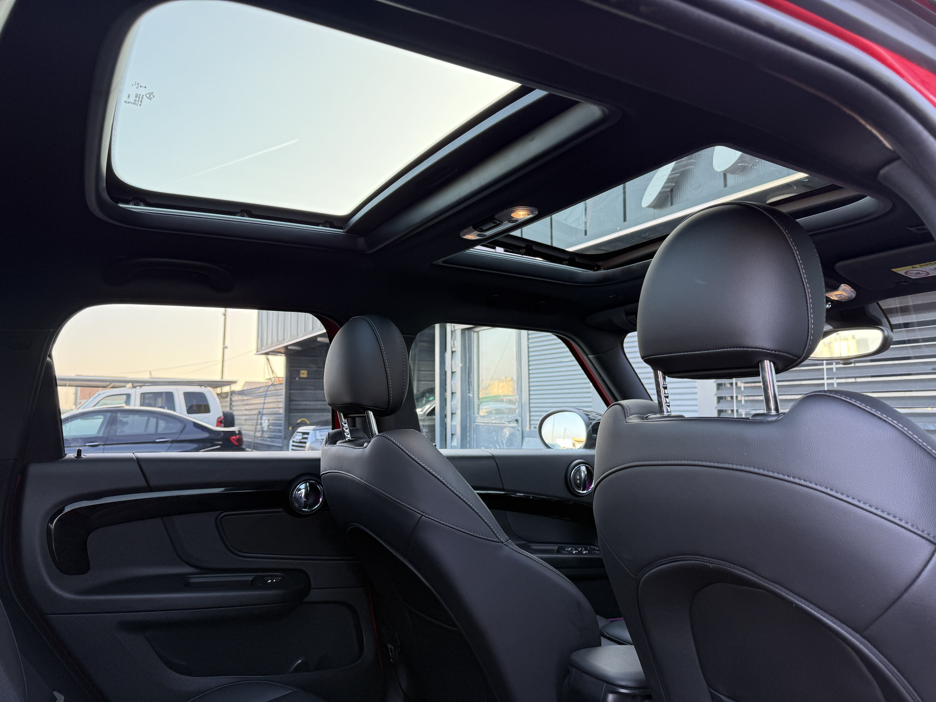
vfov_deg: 56.8
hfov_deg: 71.6
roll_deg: -0.4
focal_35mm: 24
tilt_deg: +6.1
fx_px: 649
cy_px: 351
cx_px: 468
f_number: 1.78
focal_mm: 6.76
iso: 100
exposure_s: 1/121
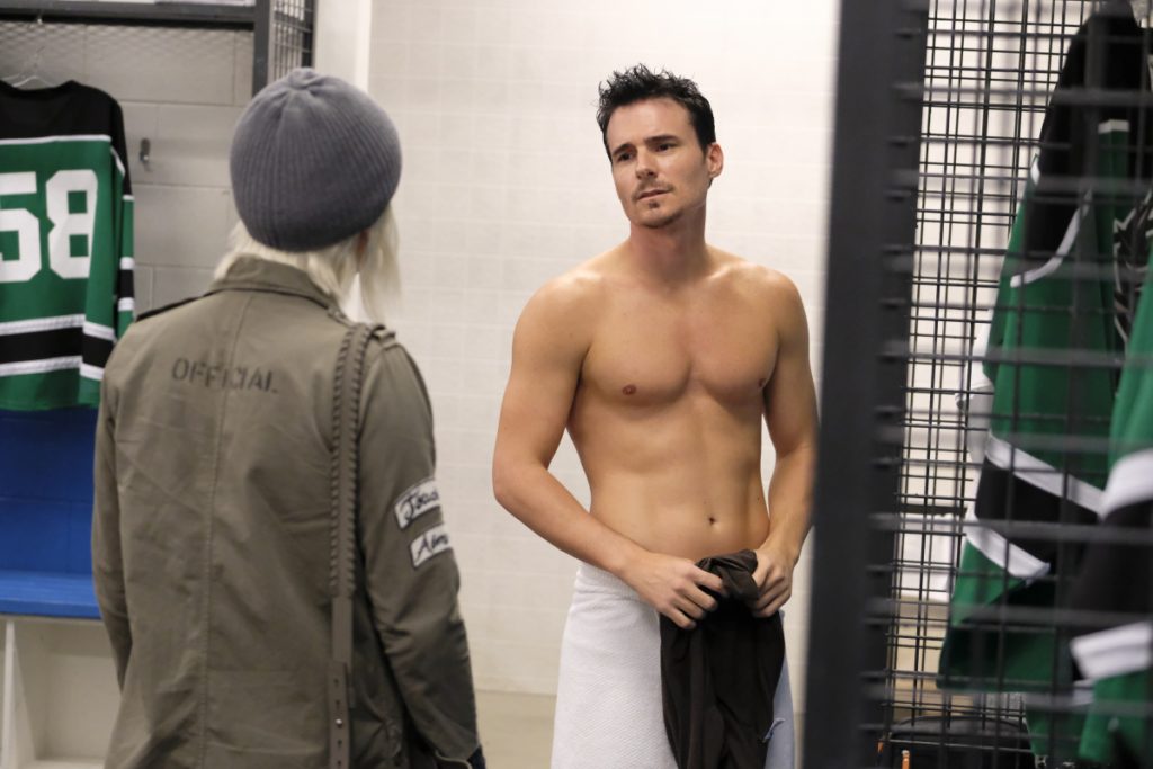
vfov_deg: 16.3
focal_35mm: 84
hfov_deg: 24.2
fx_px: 2691
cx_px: 576
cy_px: 384
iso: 8000
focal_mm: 56.3
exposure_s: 1/250
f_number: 3.2
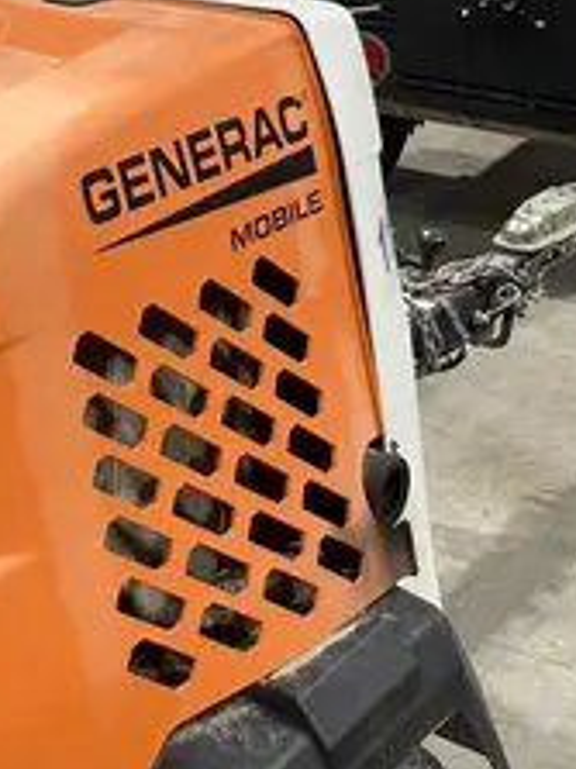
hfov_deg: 15.7
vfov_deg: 21.0
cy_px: 105
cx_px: -34
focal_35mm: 92
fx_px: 2043
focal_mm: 3.99
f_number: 1.8
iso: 125
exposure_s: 1/60
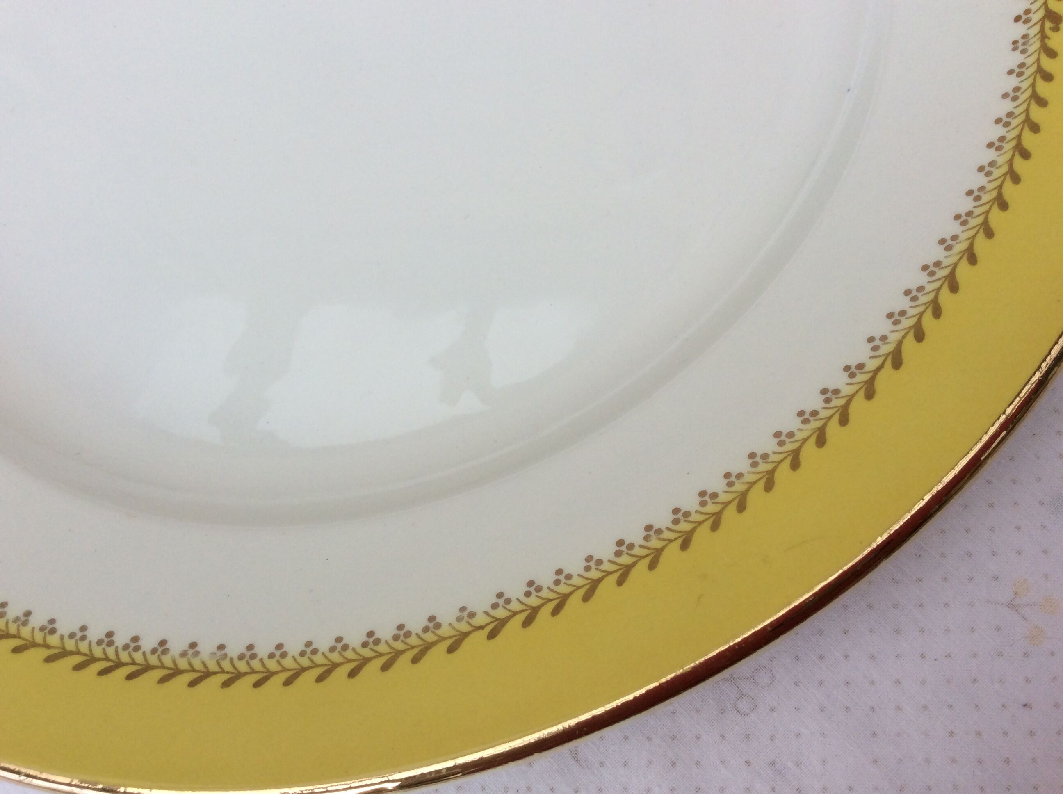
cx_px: 532
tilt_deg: -68.7
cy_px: 397
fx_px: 981
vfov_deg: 44.1
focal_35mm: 32
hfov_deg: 56.9
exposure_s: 1/100
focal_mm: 3.3
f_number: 2.4
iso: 50
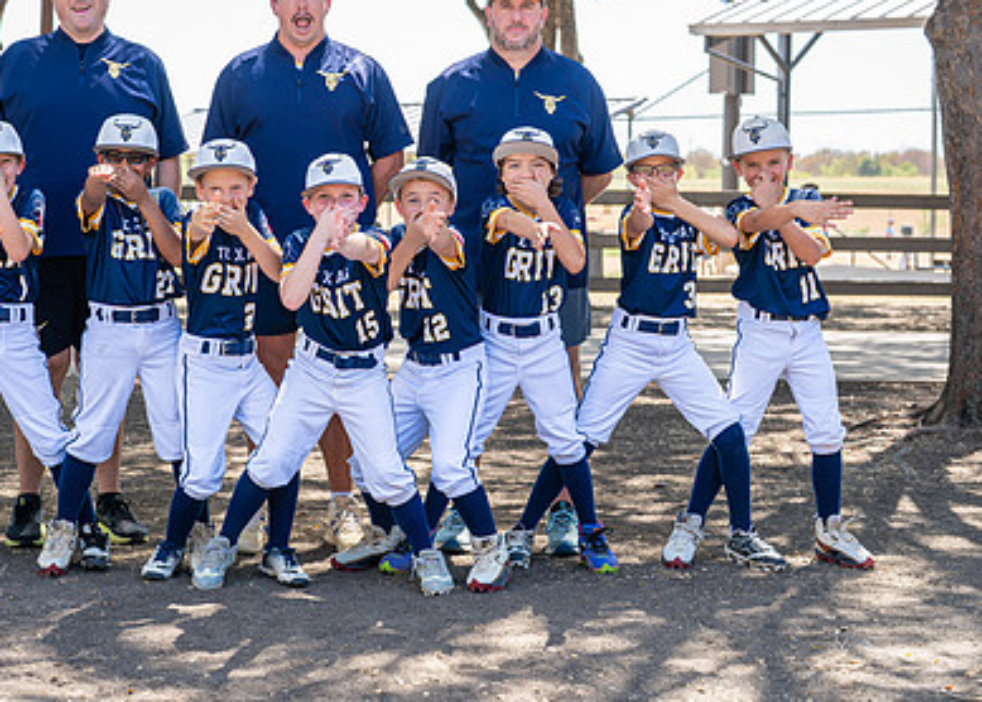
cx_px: 318
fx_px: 2204
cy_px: 248
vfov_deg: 18.1
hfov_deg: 25.0
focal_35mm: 79
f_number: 3.5
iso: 100
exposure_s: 1/250
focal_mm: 50
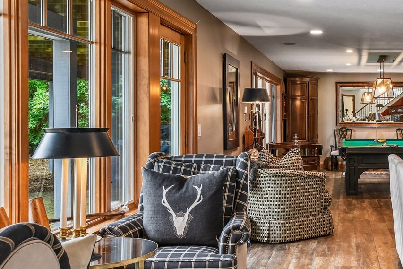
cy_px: 121
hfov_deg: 40.7
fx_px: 504
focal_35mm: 45
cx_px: 352
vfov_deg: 29.9
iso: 1250
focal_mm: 20
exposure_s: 1/25
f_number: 10
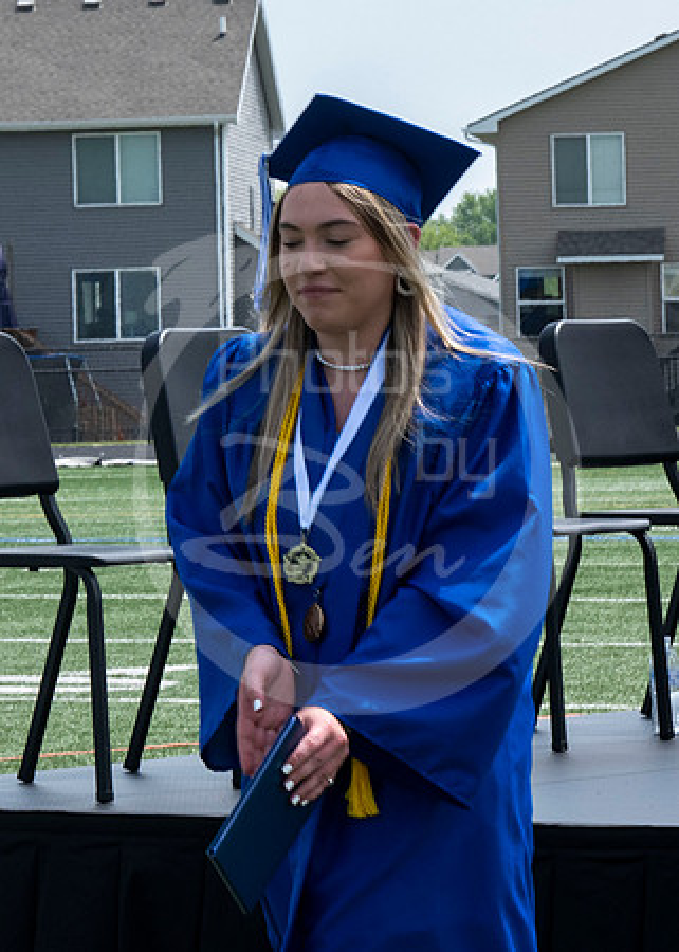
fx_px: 6853
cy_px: 260
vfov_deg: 7.9
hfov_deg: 5.7
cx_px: 56
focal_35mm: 254
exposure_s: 1/250
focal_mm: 77
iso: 200
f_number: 13
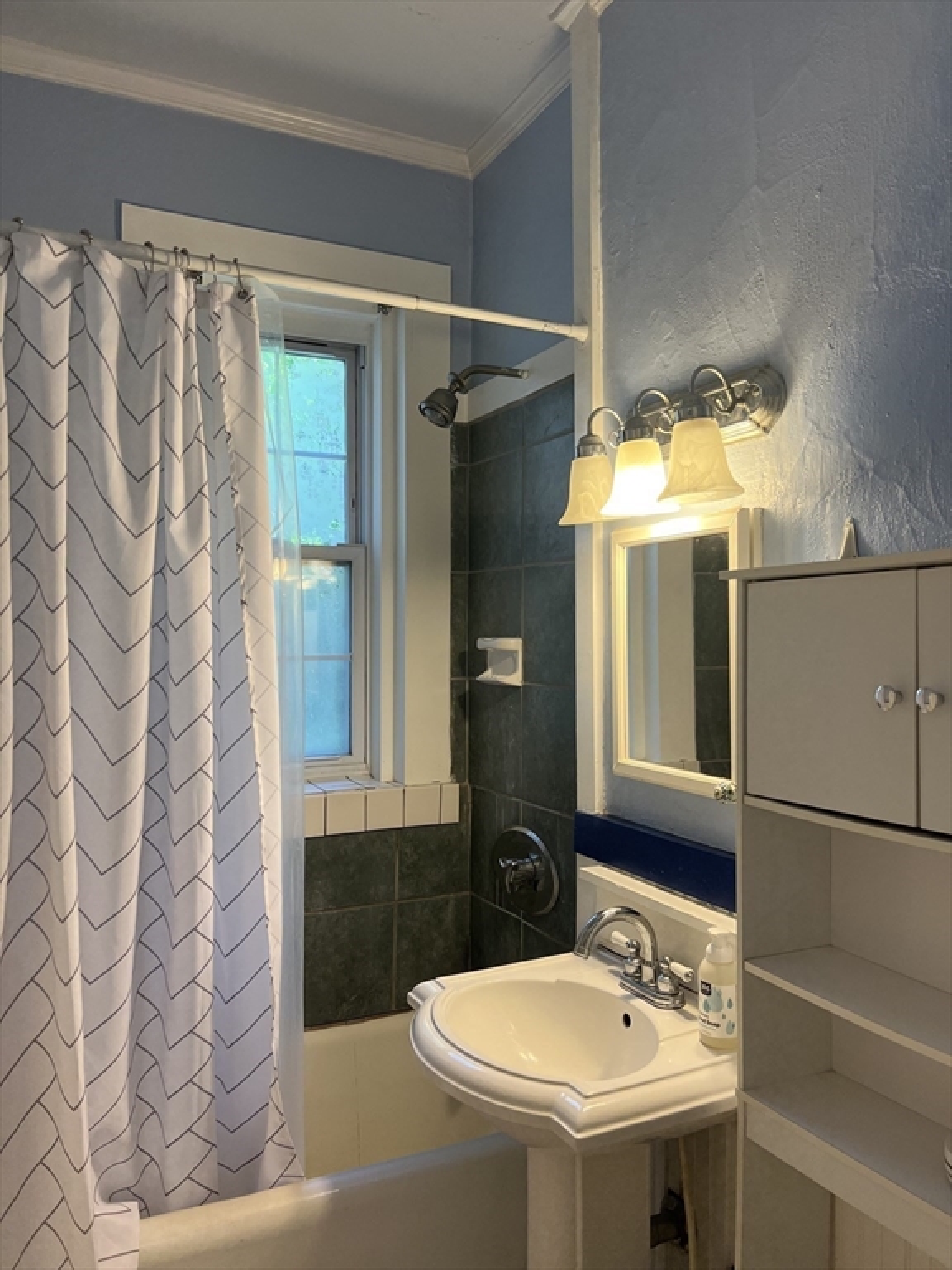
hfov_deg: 53.1
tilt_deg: -1.0
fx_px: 953
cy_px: 635
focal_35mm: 26
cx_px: 476
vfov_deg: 67.3
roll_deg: -0.3
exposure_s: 1/120
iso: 125
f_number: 1.5
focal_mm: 5.7
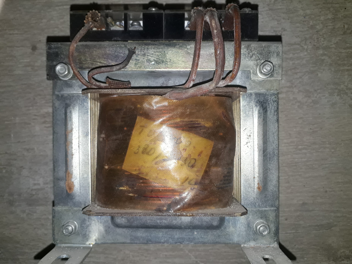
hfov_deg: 65.3
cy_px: 132
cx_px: 176
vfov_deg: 51.4
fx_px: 275
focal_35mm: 27
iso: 40
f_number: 1.9
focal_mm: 3.6
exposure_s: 1/106
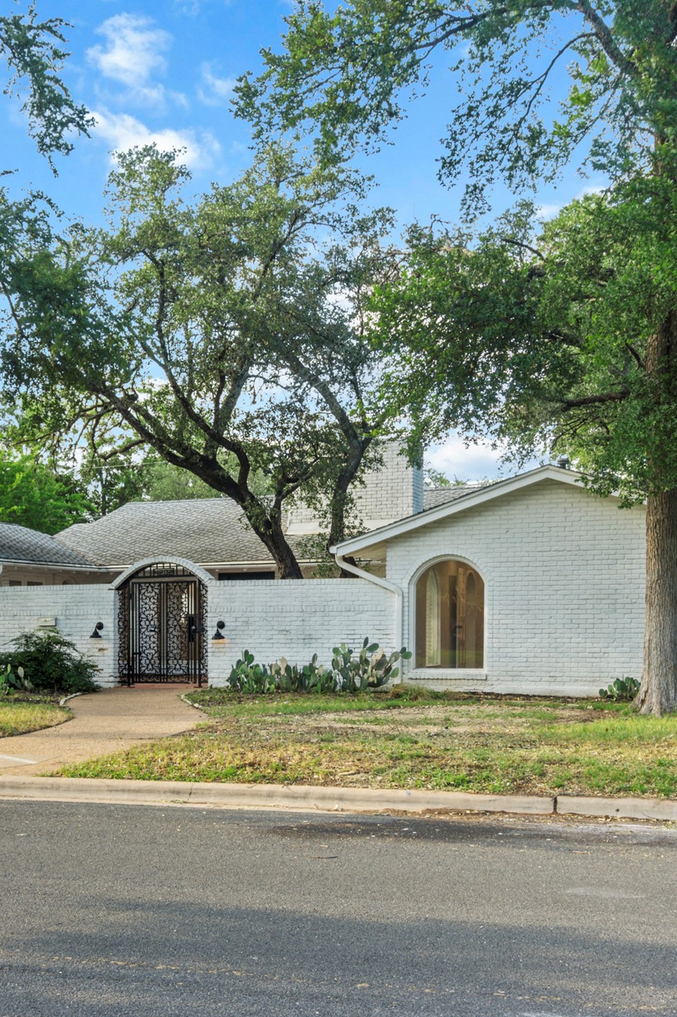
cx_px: 149
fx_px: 1298
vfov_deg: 42.8
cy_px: 515
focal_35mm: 46
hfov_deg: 28.7
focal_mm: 20
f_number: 8
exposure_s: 1/20
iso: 160
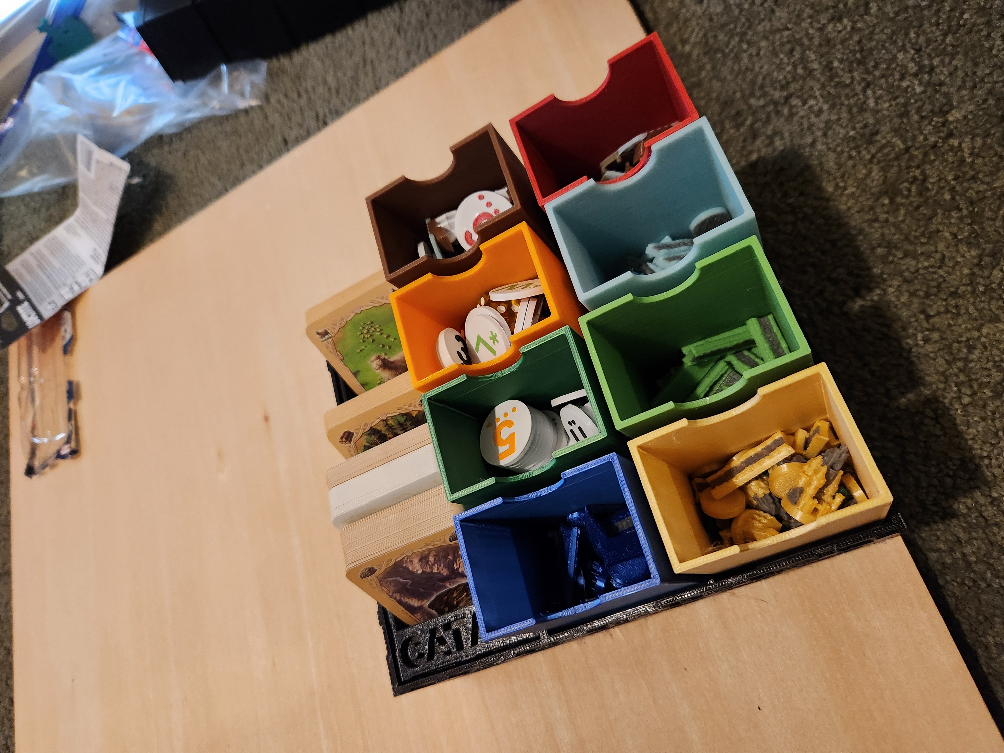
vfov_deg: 58.9
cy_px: 376
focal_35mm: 23
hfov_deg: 73.9
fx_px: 667
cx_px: 502
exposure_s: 1/120
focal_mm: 5.4
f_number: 1.8
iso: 640
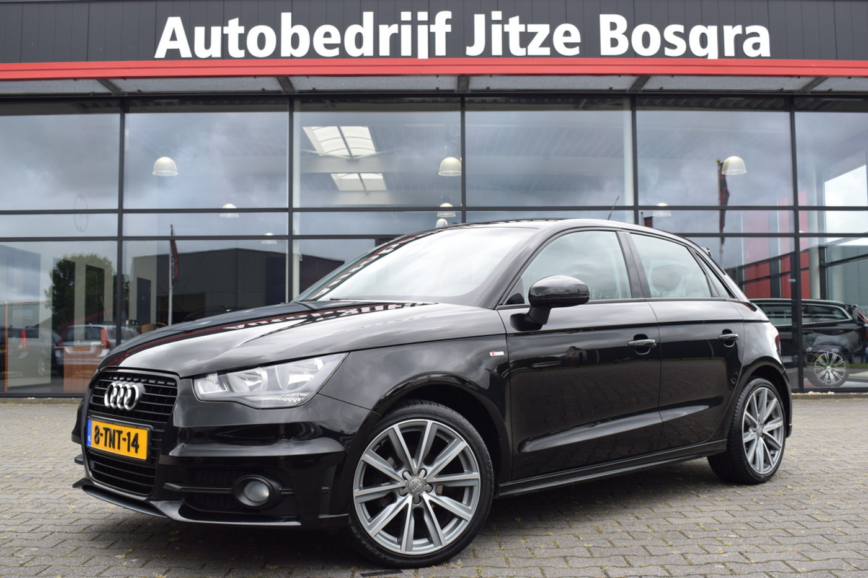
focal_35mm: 38
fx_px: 904
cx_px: 434
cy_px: 289
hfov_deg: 51.3
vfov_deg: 35.5
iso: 400
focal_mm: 25
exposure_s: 1/250
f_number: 8
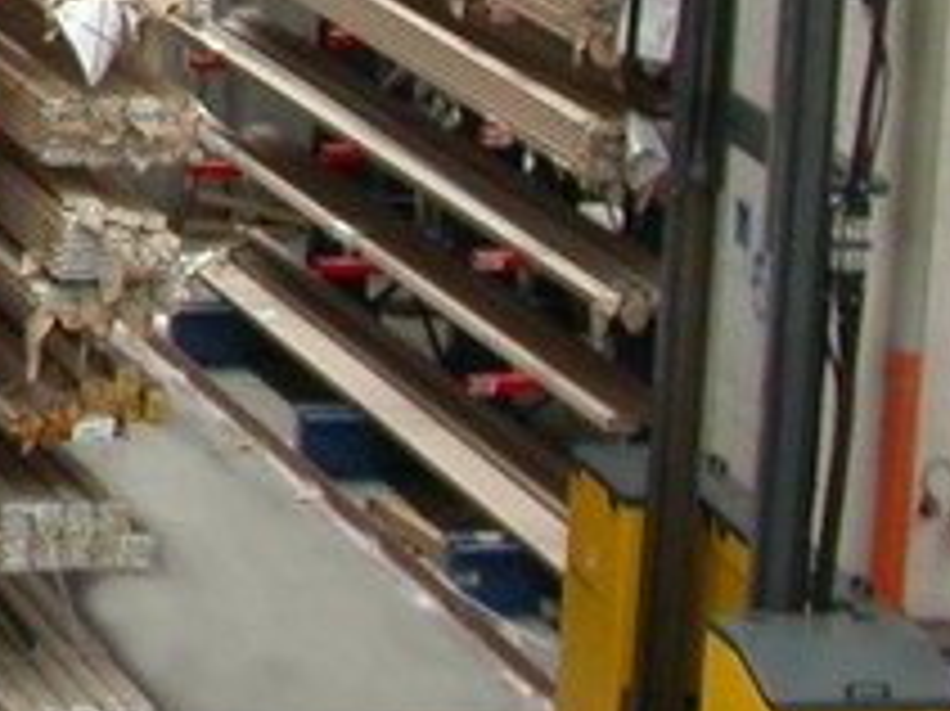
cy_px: -526
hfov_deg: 9.3
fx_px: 5266
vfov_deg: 7.5
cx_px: -1231
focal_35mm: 192
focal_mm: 7.85
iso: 100
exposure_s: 1/34
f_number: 2.6
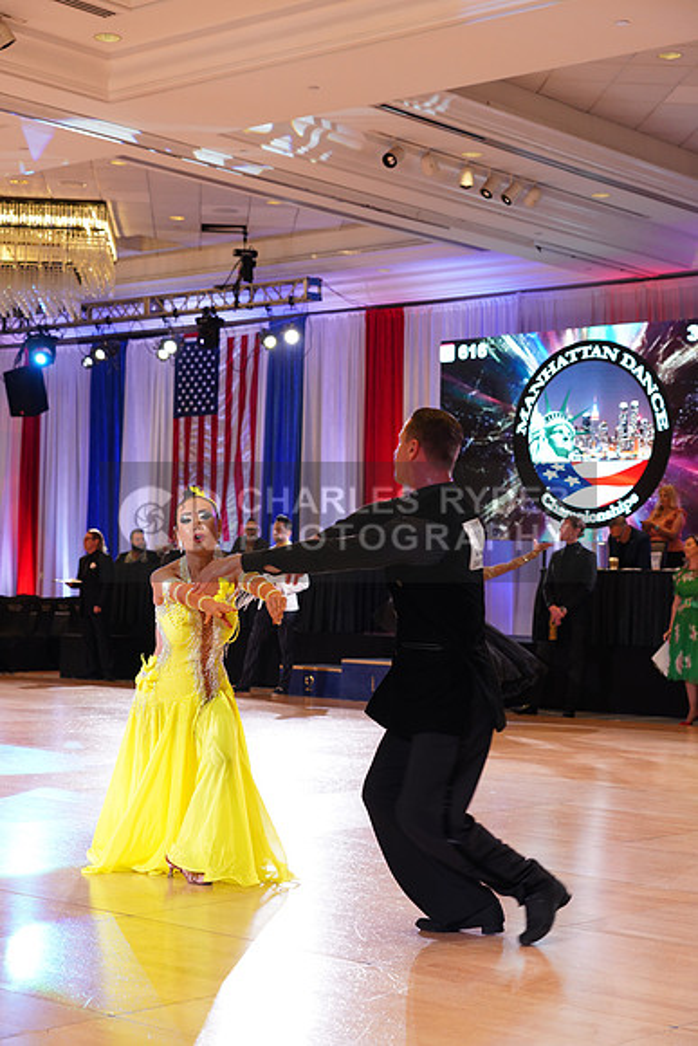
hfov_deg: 22.3
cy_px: 523
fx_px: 1773
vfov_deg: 32.9
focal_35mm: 61
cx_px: 349
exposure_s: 1/160
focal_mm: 61
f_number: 4.5
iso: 1600
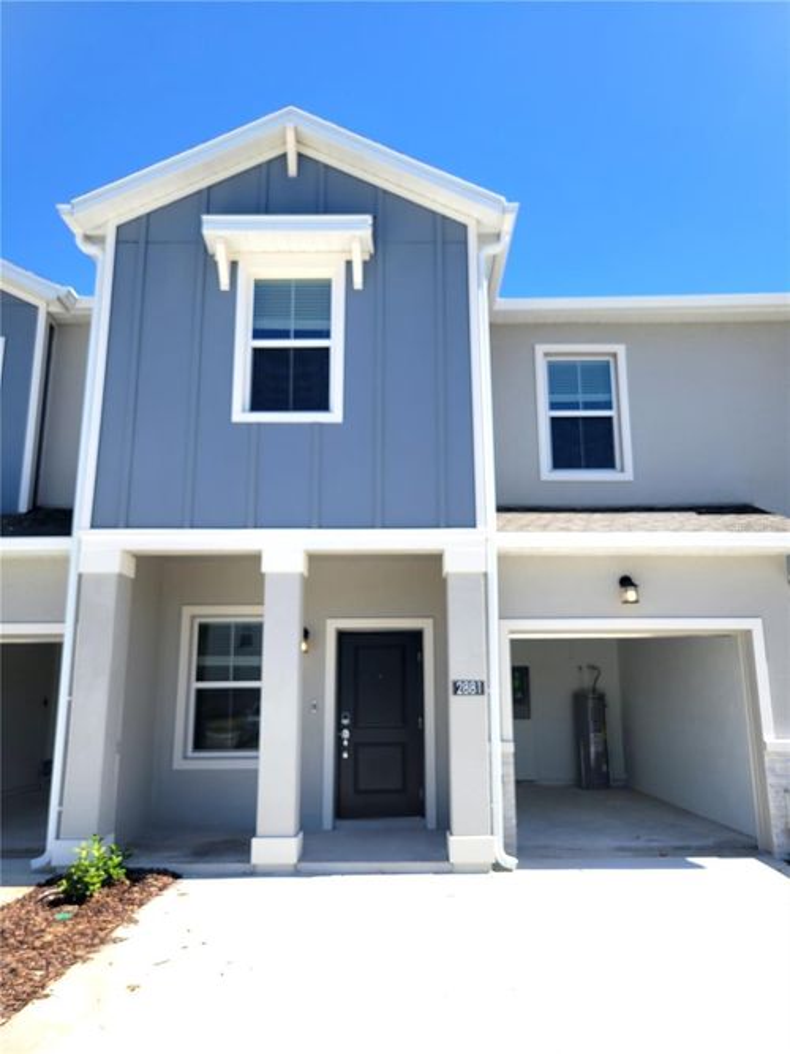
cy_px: 527
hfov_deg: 53.0
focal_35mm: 26
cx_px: 395
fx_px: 791
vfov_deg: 67.3
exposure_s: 1/2043
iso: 40
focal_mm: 5.4
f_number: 1.8
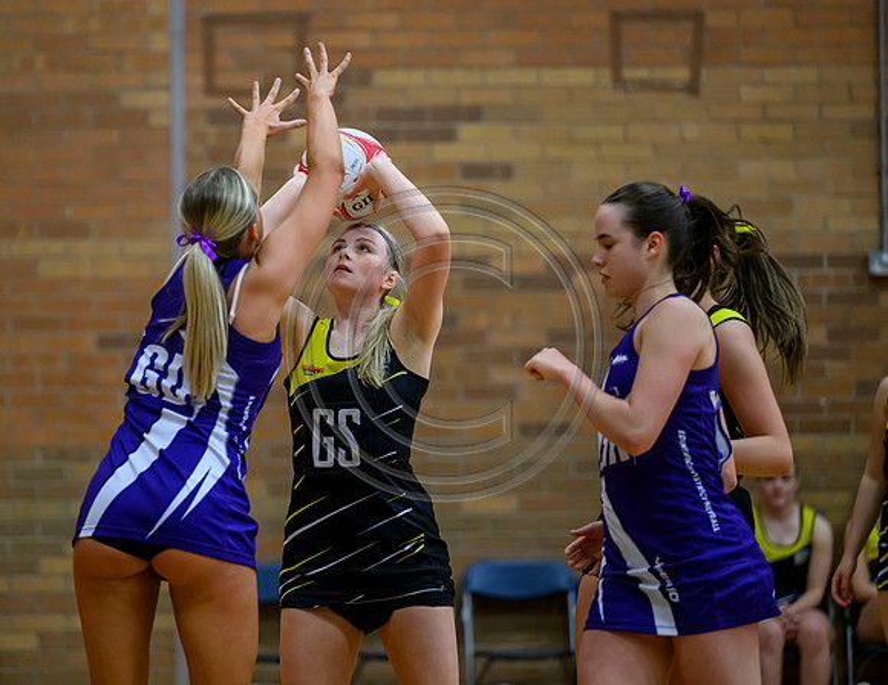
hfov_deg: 9.9
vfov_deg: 7.6
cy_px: 311
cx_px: 328
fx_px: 5136
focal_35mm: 198
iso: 5000
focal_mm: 165
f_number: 2.8
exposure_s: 1/1000
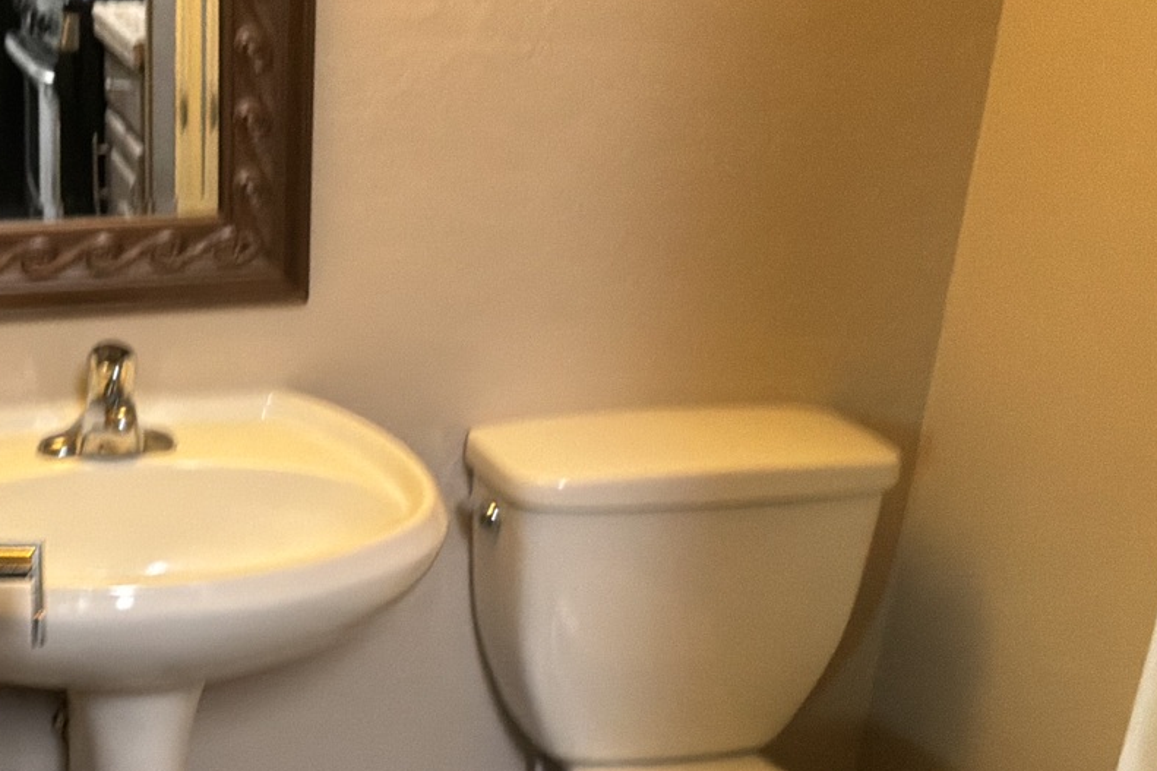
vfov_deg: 25.2
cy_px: 575
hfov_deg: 36.1
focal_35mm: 53
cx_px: 212
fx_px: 1703
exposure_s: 1/120
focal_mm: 3
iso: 250
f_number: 1.8
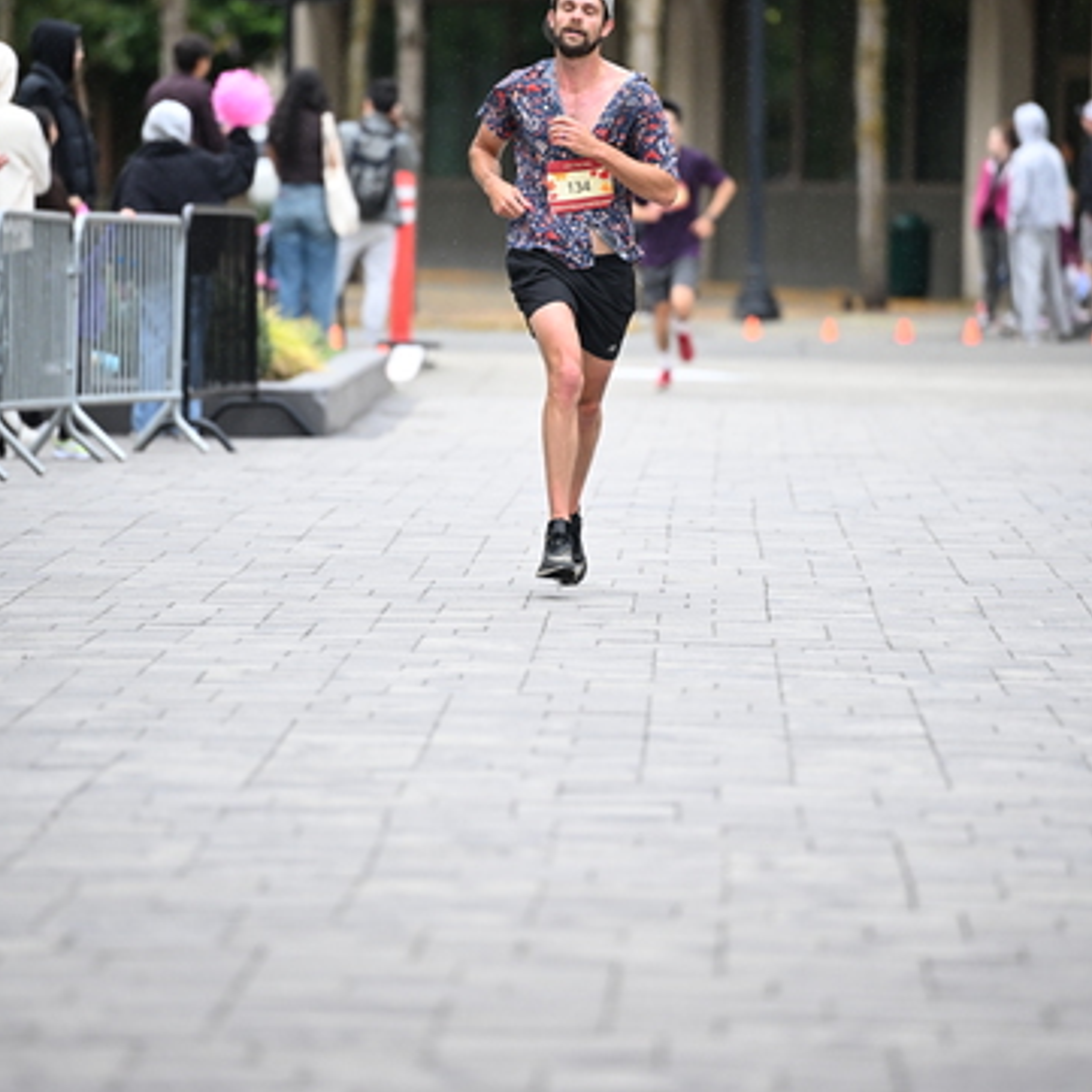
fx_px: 9244
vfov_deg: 6.8
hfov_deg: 6.8
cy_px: 393
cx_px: 540
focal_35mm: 259
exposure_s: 1/1600
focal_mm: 200
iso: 1250
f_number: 2.8
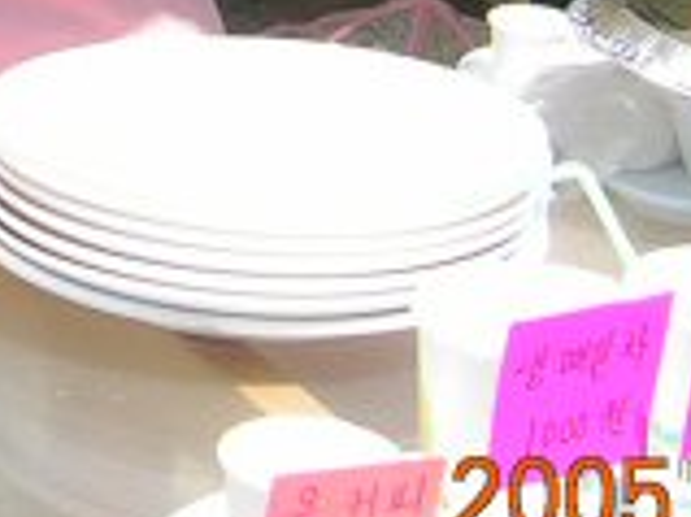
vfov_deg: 9.2
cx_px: -300
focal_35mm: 154
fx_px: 3072
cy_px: -406
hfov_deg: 12.3
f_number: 4.8
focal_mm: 5.4
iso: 50
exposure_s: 1/287
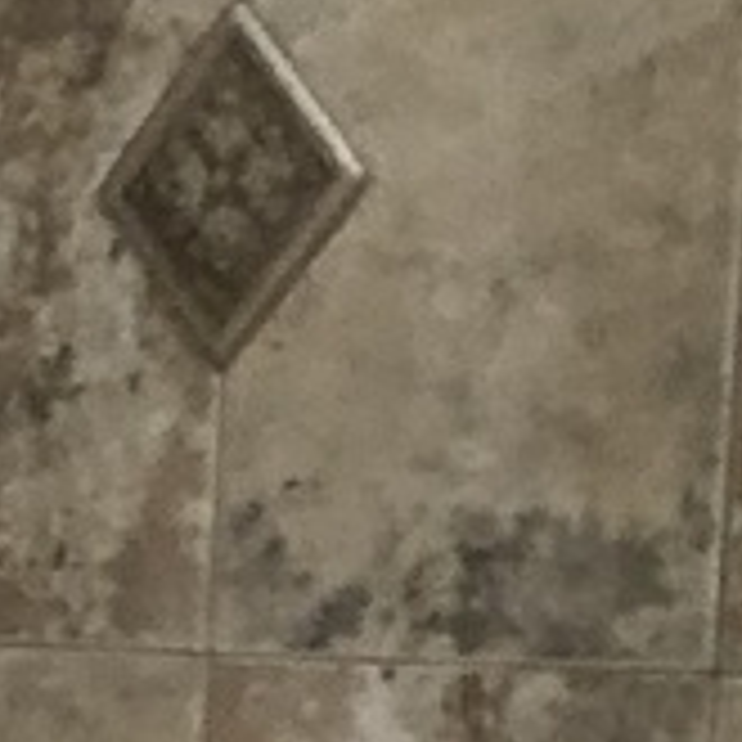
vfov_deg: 7.8
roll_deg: +2.3
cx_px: -2033
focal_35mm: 216
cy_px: 1385
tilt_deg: -9.4
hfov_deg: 6.7
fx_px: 5238
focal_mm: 4
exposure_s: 1/15
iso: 80
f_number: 1.8
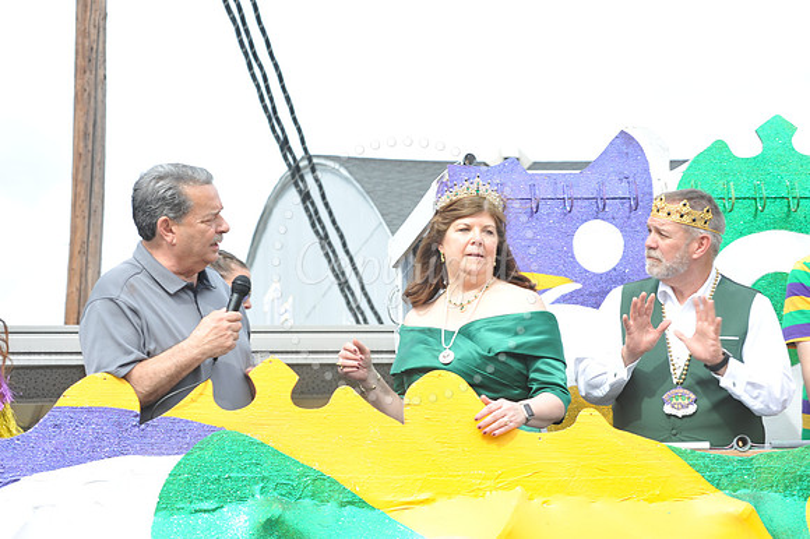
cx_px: 405
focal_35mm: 105
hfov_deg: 19.5
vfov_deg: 13.0
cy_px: 270
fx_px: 2361
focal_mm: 105
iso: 200
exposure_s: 1/100
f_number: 10
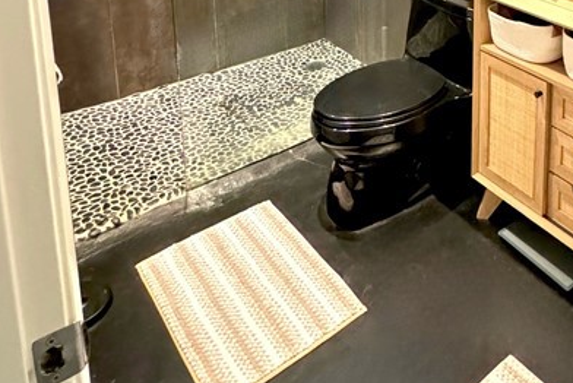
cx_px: 466
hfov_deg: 47.6
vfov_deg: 28.7
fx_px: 605
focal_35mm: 38
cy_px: -114
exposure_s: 1/30
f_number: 2.2
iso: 2000
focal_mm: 2.22
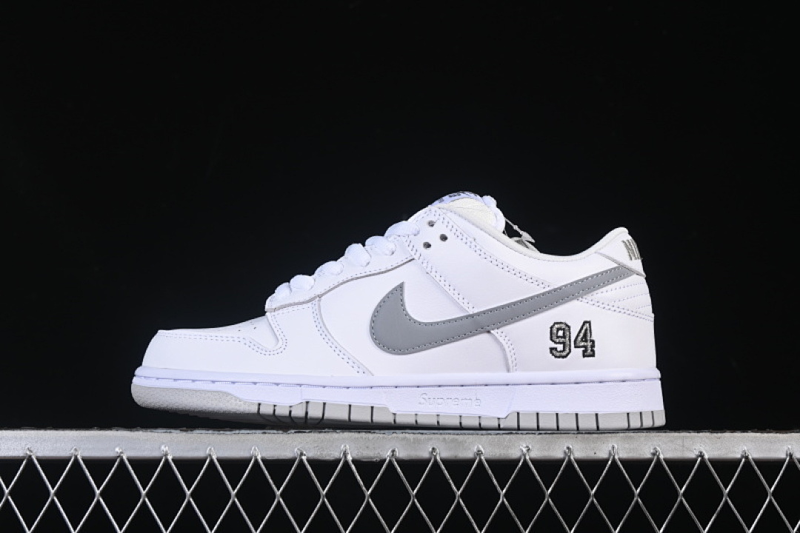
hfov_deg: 27.0
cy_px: 266
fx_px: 1667
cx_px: 400
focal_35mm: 75
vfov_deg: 18.2
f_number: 8
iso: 160
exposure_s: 1/100
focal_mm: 50
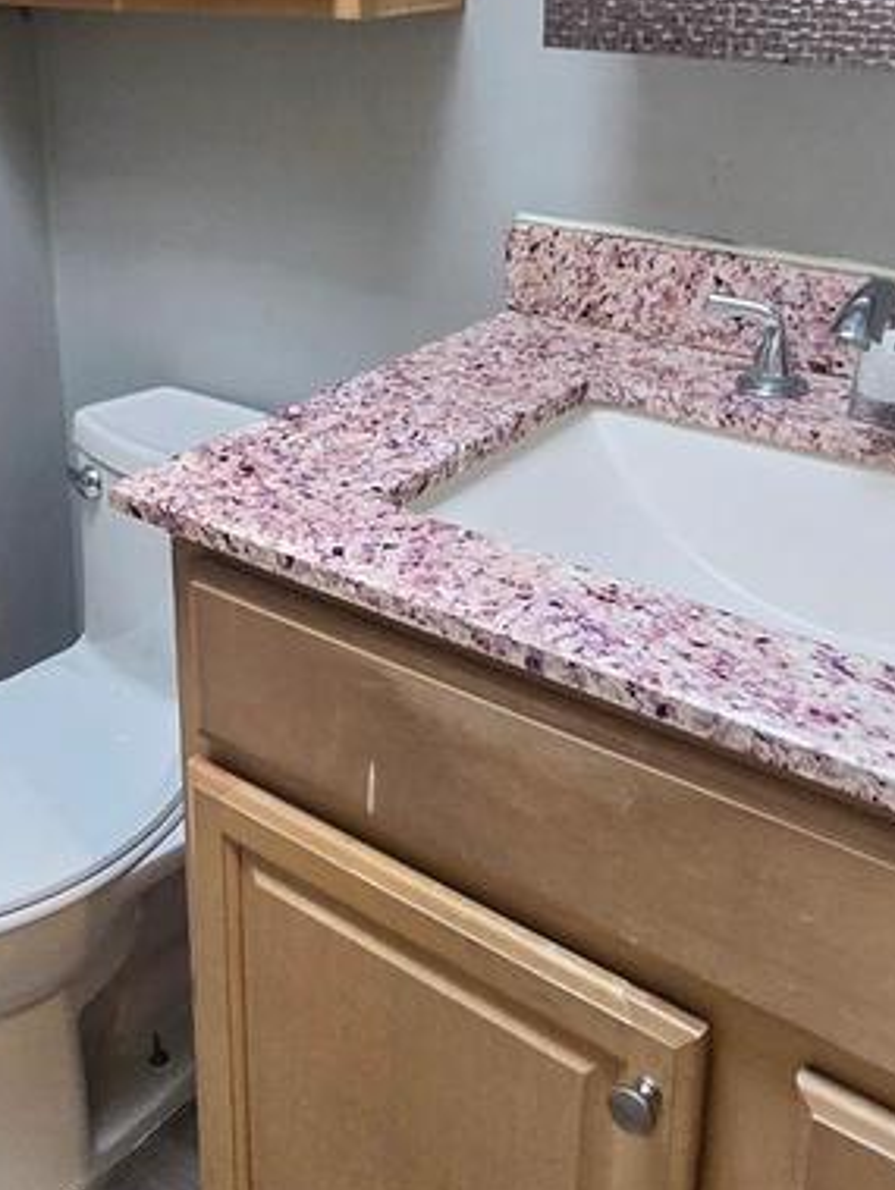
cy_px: 289
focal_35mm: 37
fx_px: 1273
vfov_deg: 48.1
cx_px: 276
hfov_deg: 38.2
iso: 400
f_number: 2.2
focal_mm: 2.2
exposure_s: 1/60
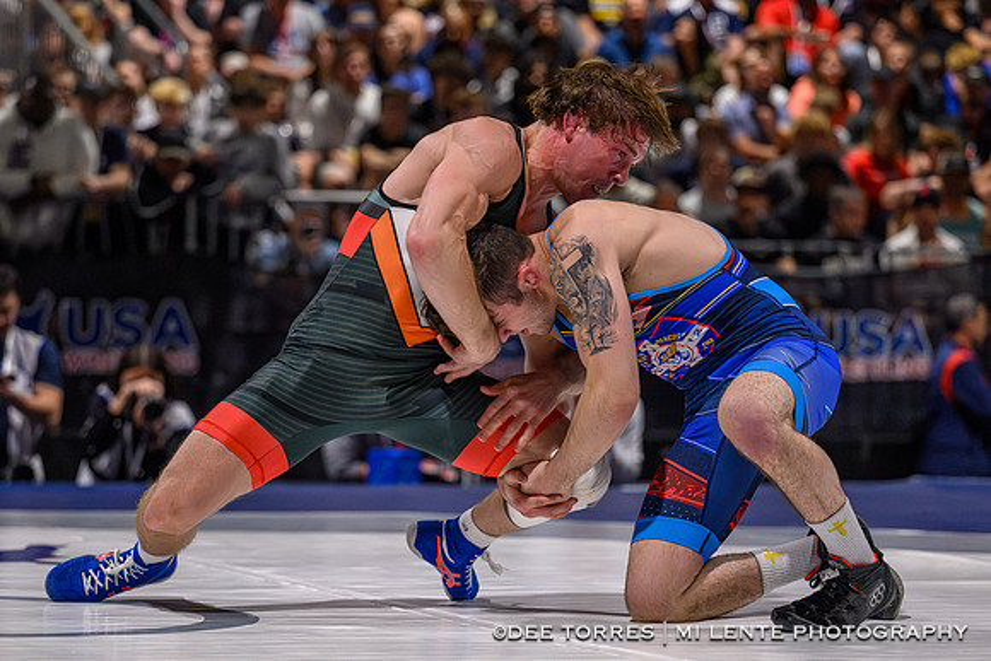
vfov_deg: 8.9
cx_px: 393
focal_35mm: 154
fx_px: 4243
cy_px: 413
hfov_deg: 13.3
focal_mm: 110
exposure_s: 1/800
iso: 5600
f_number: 2.8
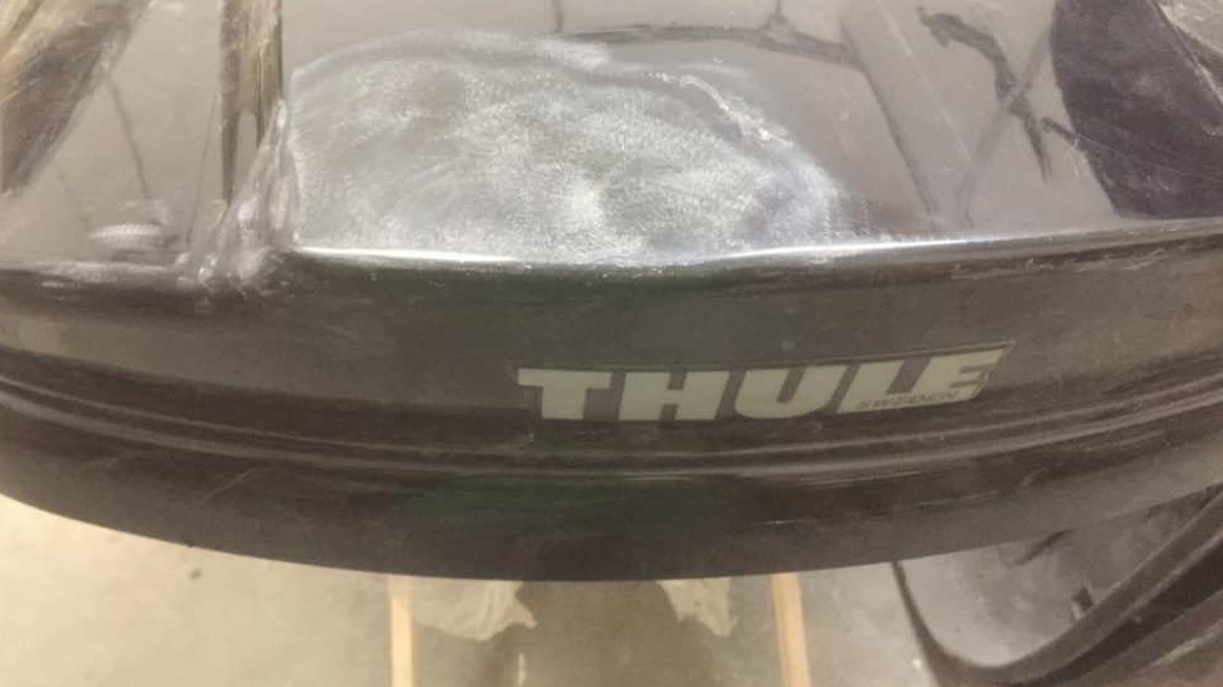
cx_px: 594
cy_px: 231
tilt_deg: -35.8
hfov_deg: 59.5
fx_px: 1070
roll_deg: -3.4
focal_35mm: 33
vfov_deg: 35.3
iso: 320
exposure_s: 1/17
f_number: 2.2
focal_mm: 4.15
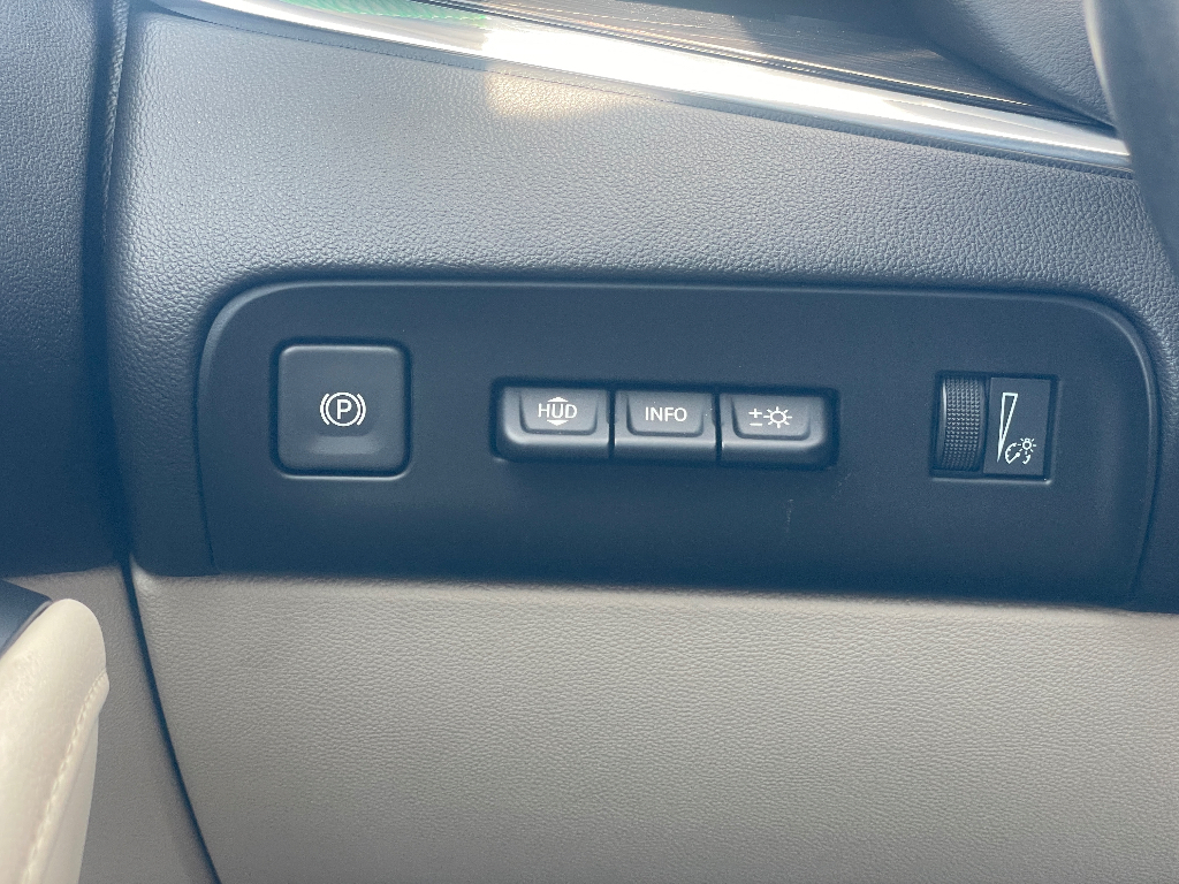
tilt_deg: -10.9
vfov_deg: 28.0
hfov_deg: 36.8
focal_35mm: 52
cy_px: 442
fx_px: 1771
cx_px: 590
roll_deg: -0.5
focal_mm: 6
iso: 80
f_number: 2
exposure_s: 1/122
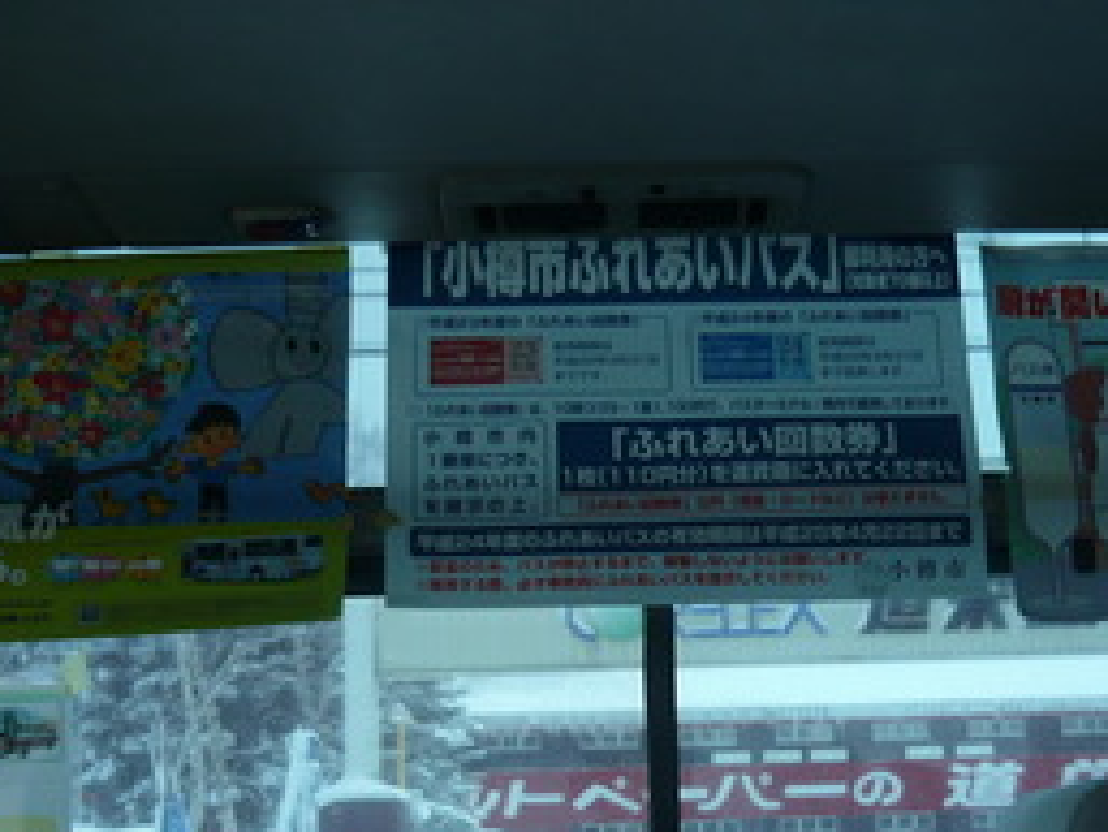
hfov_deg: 35.3
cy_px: 644
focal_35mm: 54
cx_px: 707
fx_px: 1729
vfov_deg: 26.6
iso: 100
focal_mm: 5.5
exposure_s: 1/320
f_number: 8
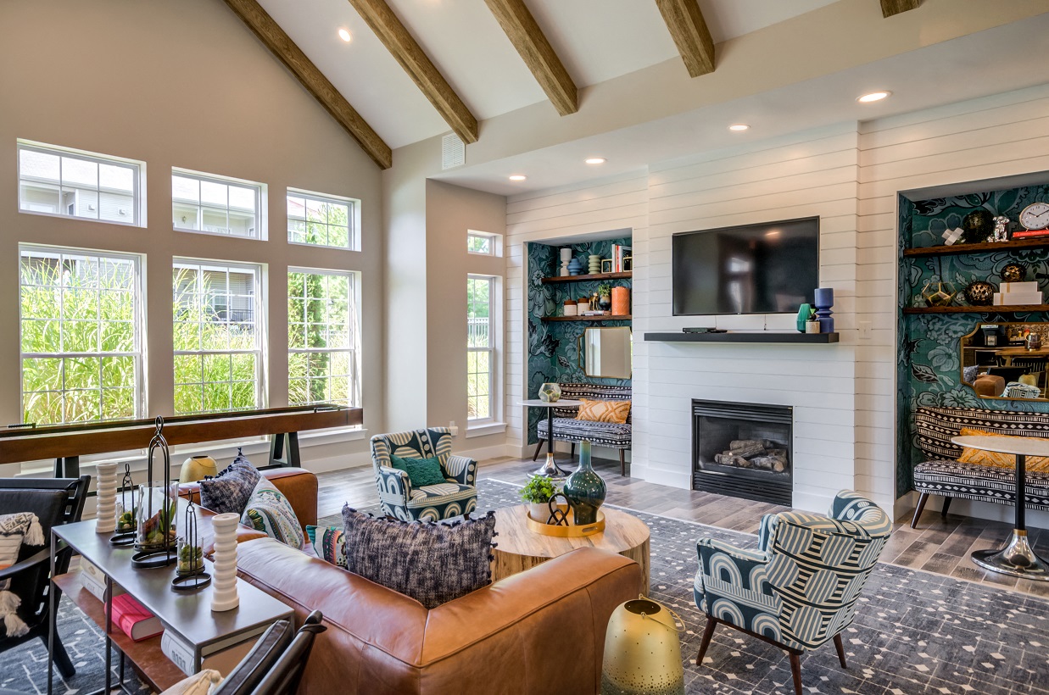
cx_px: 524
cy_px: 348
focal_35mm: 21
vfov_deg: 59.3
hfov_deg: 81.3
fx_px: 611
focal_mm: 14
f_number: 8
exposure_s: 1/20
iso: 200
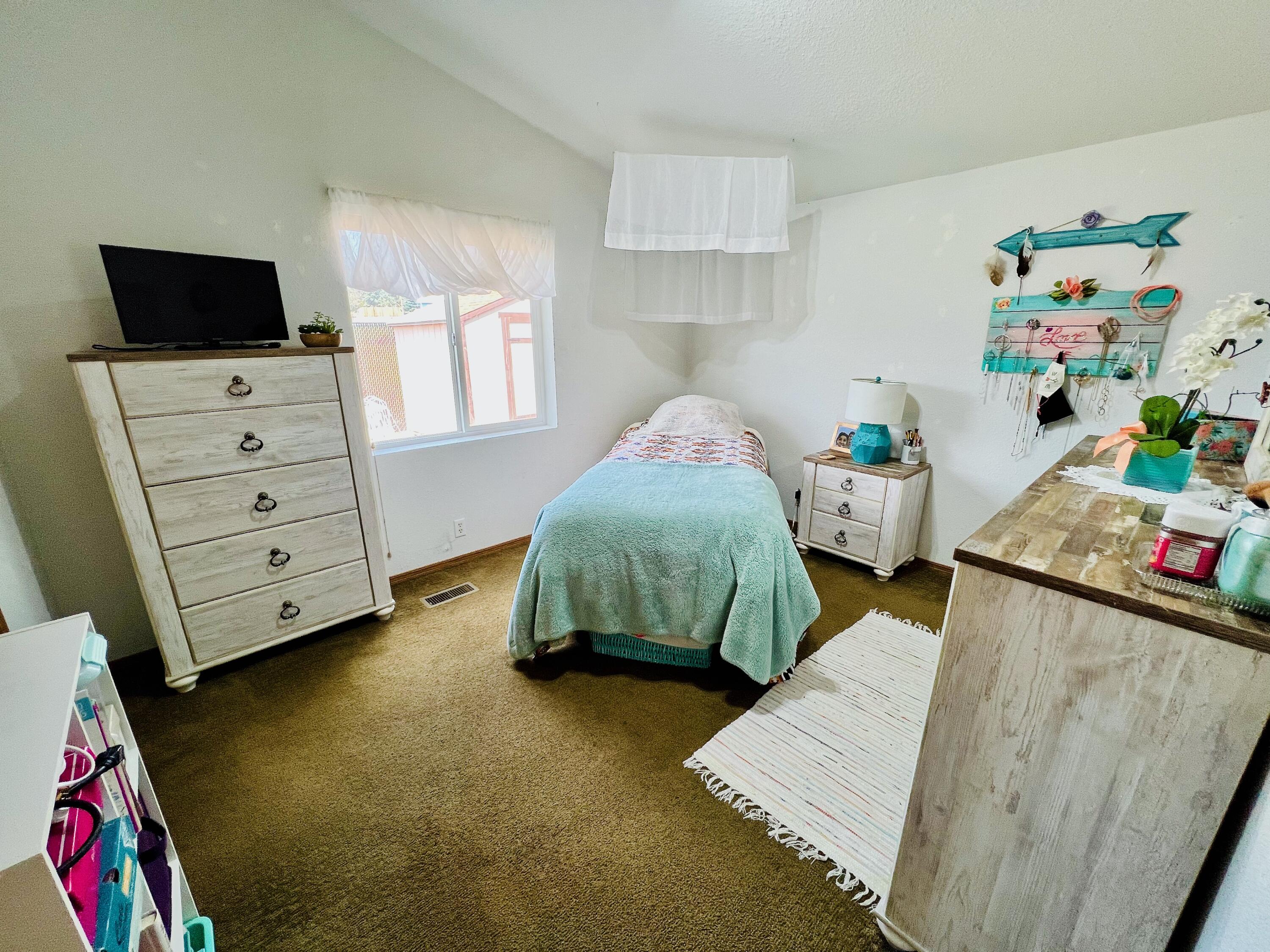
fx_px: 477
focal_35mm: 13
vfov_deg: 89.9
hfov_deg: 106.2
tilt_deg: -16.4
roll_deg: +0.5
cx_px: 635
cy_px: 476
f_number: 1.8
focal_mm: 1.57
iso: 80
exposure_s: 1/120
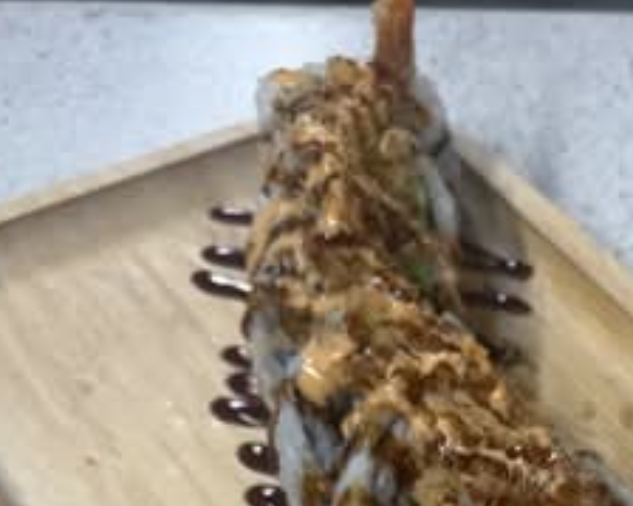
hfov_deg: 21.8
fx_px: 1554
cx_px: 695
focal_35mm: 83
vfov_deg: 16.2
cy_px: 849
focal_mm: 5.96
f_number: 1.6
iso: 125
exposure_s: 1/120
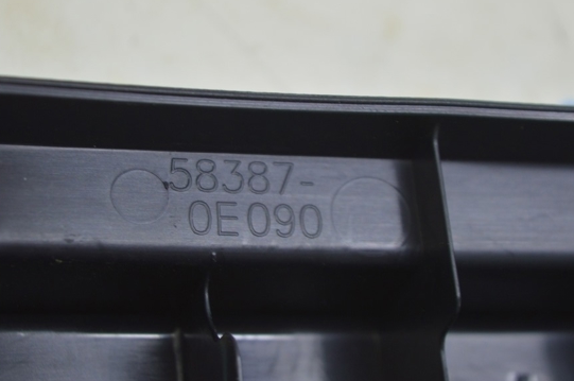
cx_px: 256
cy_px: 186
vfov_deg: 14.0
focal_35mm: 98
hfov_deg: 20.9
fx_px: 1554
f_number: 5.6
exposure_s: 1/20
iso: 400
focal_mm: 55
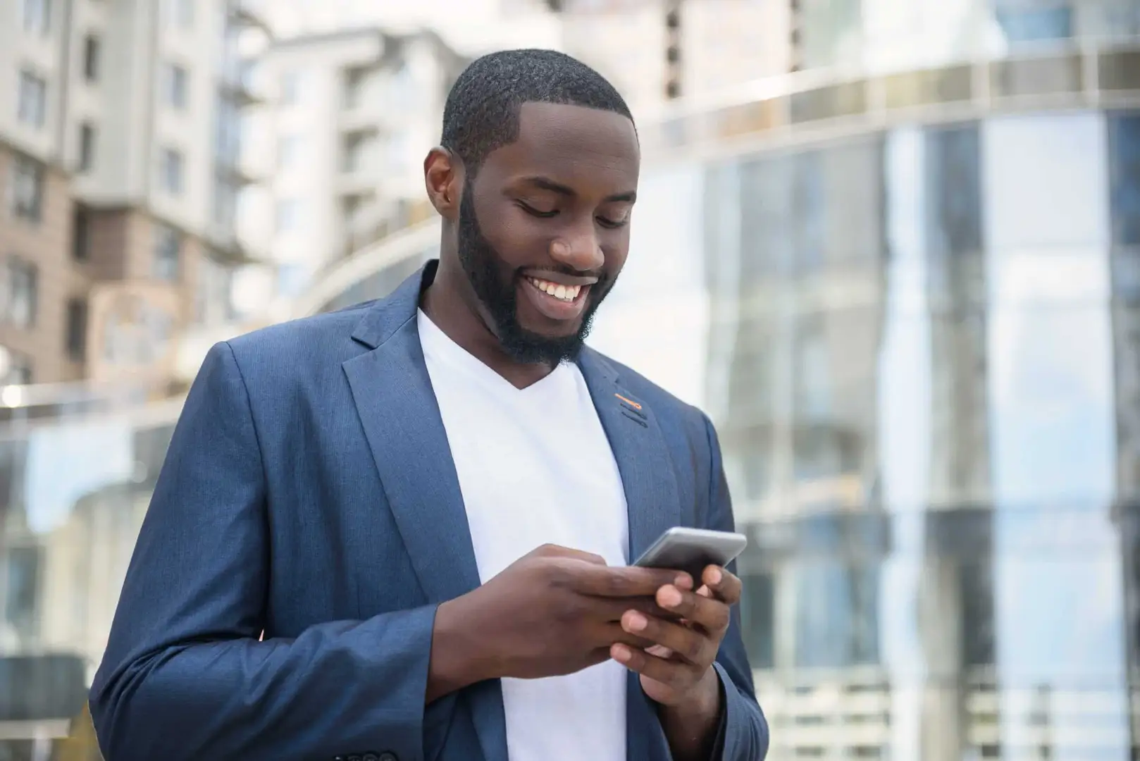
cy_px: 380
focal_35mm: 70
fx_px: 2217
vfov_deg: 19.5
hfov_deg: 28.8
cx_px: 570
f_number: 2.8
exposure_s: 1/320
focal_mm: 70
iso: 100
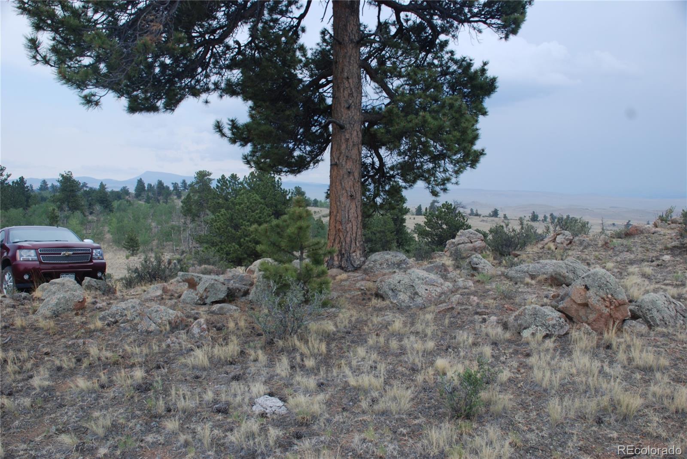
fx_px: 573
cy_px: 230
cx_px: 344
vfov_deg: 43.7
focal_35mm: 30
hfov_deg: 61.9
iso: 200
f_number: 6.3
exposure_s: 1/125
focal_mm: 20
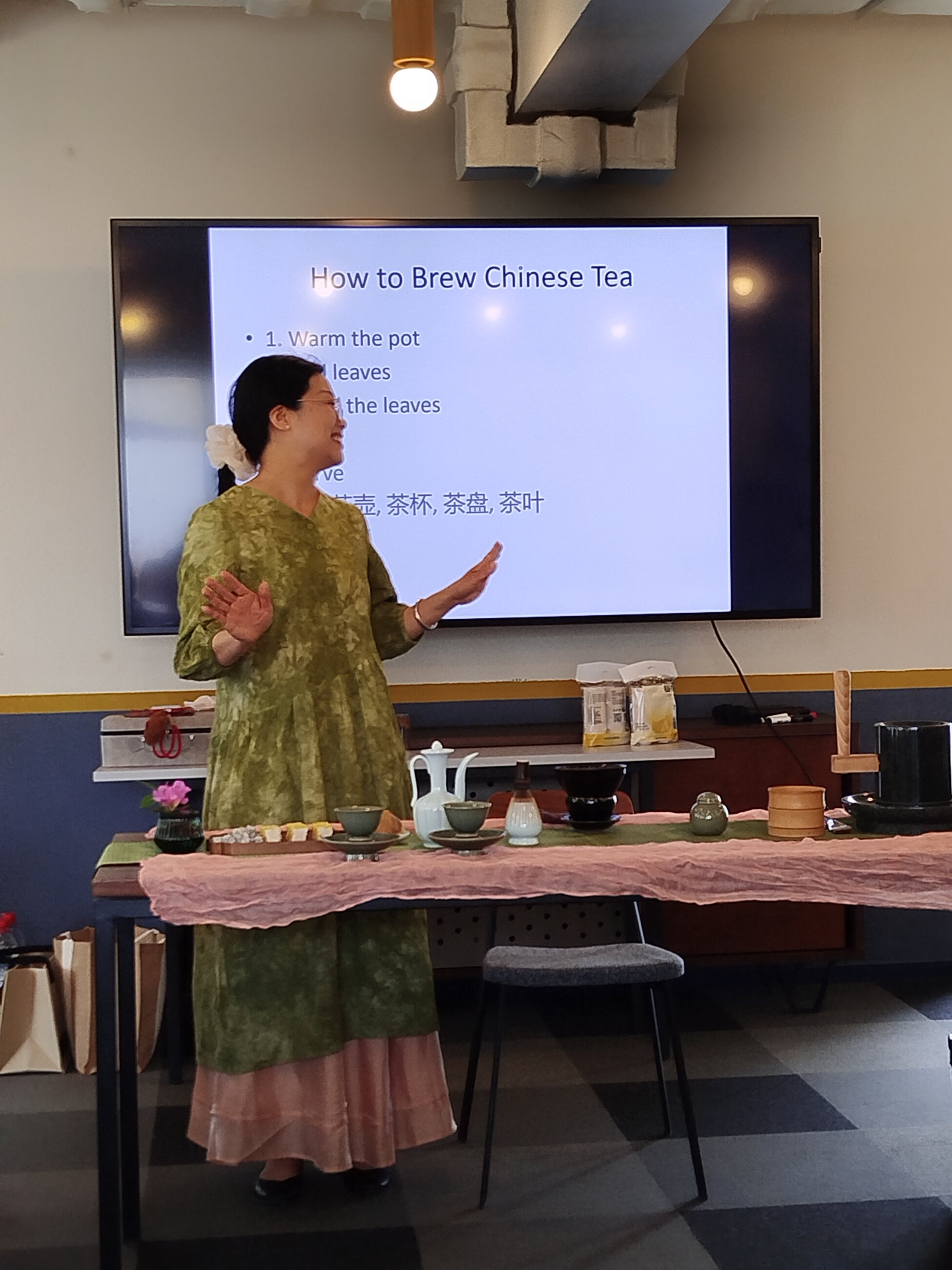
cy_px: 635
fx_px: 2017
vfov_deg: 34.9
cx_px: 476
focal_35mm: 55
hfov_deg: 26.6
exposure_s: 1/50
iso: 100
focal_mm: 5.31
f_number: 1.7
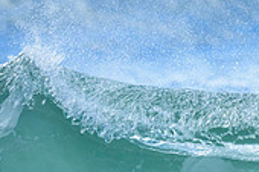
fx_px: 22051
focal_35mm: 3068
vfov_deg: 0.4
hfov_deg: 0.7
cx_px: 128
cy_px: 219
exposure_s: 1/2500
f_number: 6.3
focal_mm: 800
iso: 450
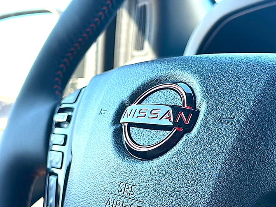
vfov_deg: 30.9
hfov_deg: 40.4
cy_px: 108
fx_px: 375
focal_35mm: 47
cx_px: 141
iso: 64
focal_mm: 6.86
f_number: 1.78
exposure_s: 1/190
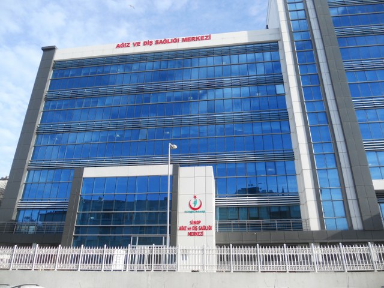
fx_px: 300
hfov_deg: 65.3
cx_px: 192
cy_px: 144
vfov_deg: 51.4
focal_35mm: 27
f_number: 3.2
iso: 80
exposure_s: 1/500
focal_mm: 4.9
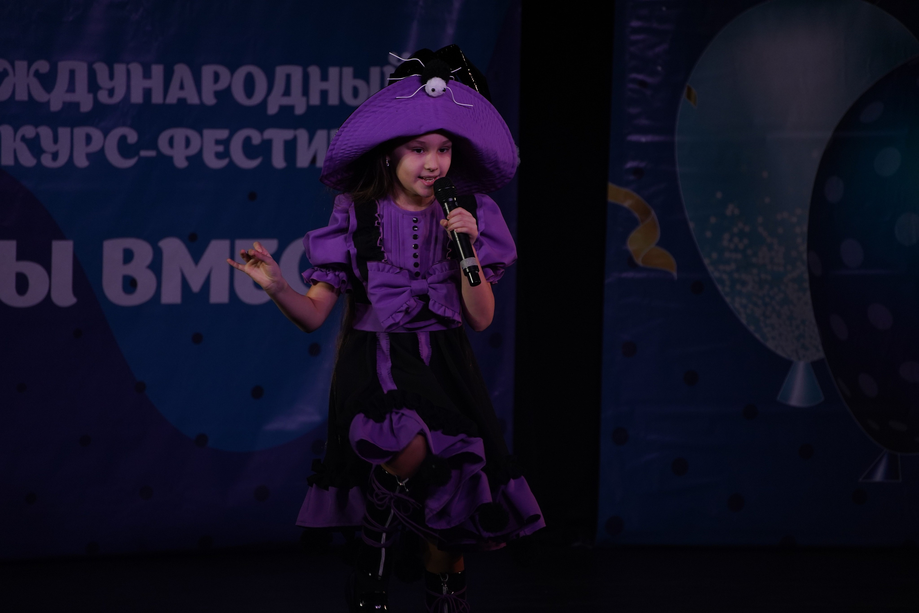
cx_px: 460
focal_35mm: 224
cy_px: 306
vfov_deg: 6.1
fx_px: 5718
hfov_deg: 9.2
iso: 1600
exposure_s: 1/400
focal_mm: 224
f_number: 5.6
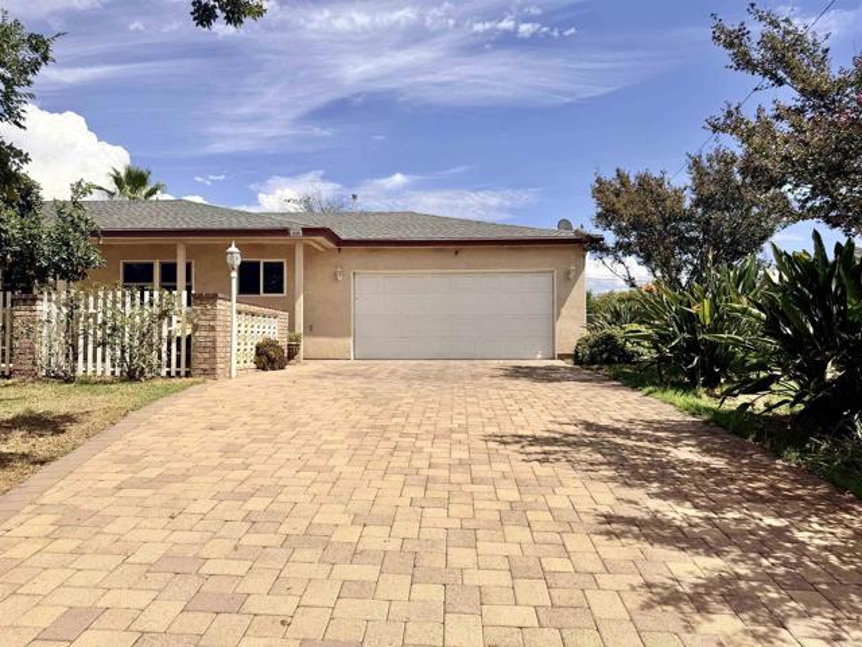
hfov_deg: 71.6
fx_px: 598
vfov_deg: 56.8
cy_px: 324
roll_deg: +1.0
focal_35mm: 24
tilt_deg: +1.6
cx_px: 431
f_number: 1.78
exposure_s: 1/7353
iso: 80
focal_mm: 6.76
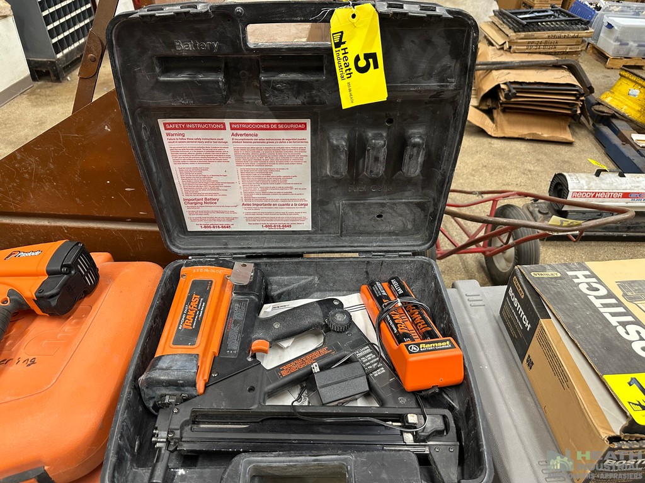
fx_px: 447
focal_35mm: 24
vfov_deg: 56.8
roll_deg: -1.1
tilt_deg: -39.8
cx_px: 322
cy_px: 242
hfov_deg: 71.6
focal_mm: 6.86
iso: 250
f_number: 1.78
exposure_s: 1/60
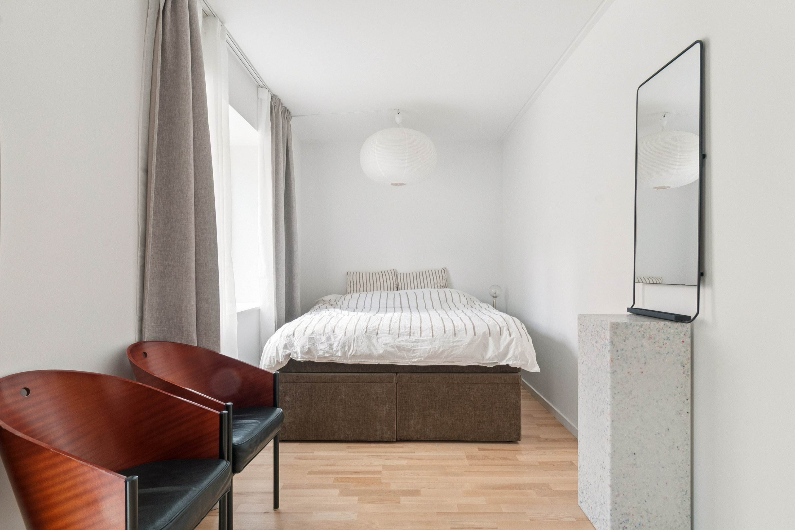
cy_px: 265
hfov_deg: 90.0
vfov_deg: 67.4
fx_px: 397
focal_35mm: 18
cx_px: 398
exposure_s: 1/2
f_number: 10
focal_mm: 12
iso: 400
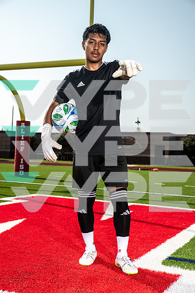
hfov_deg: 27.0
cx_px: 98
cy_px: 146
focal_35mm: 50
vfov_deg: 39.6
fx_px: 406
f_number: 6.3
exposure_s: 1/400
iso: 100
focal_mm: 50
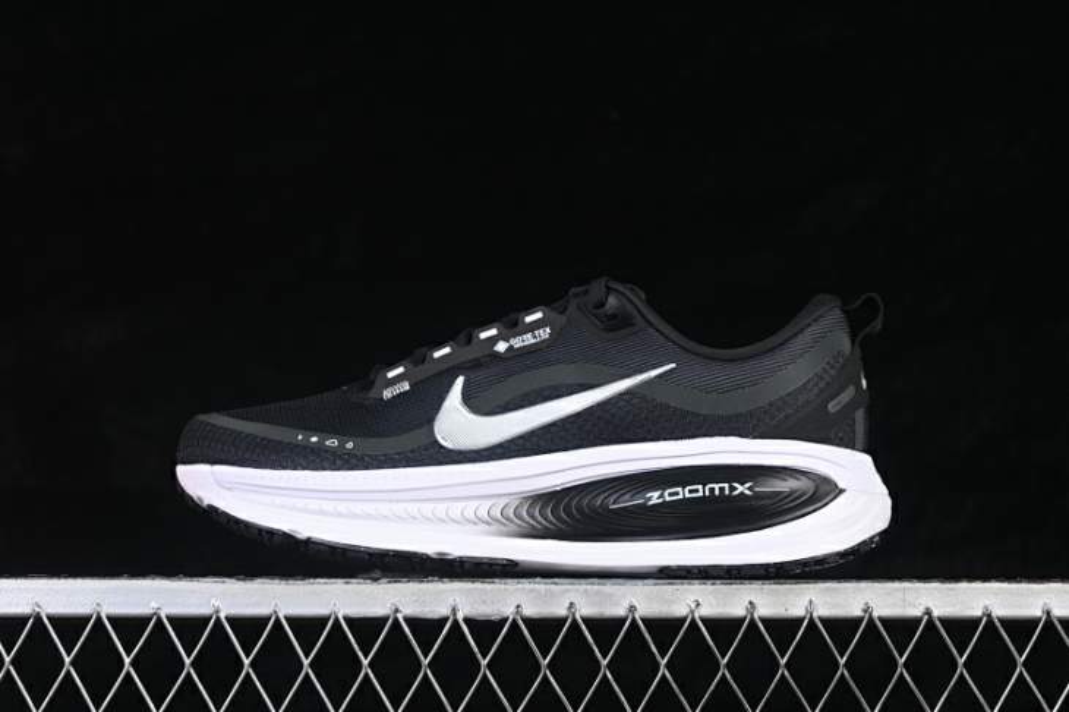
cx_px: 534
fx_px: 2226
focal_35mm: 75
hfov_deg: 27.0
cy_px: 356
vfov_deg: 18.2
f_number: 6.3
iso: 160
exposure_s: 1/60
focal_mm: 50
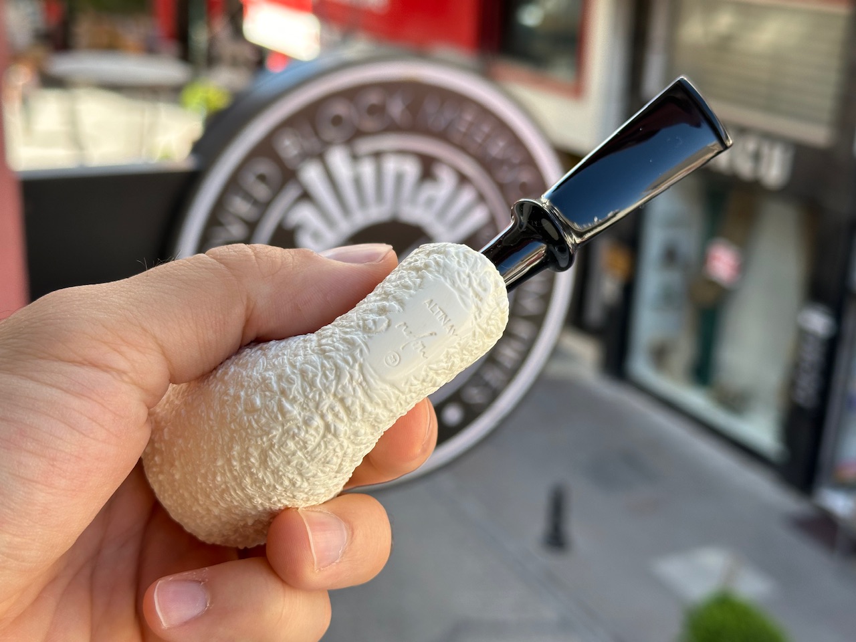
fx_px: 1187
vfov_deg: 30.3
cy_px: 321
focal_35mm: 48
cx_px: 428
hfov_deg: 39.7
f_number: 1.78
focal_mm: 6.86
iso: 64
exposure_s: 1/467
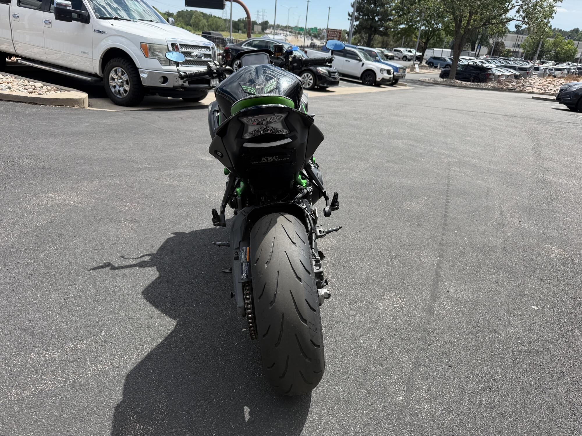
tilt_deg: -25.1
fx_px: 404
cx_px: 291
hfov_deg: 71.6
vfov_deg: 56.8
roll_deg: -5.7
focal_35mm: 24
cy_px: 218
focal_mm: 6.76
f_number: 1.78
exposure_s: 1/3021
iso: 80
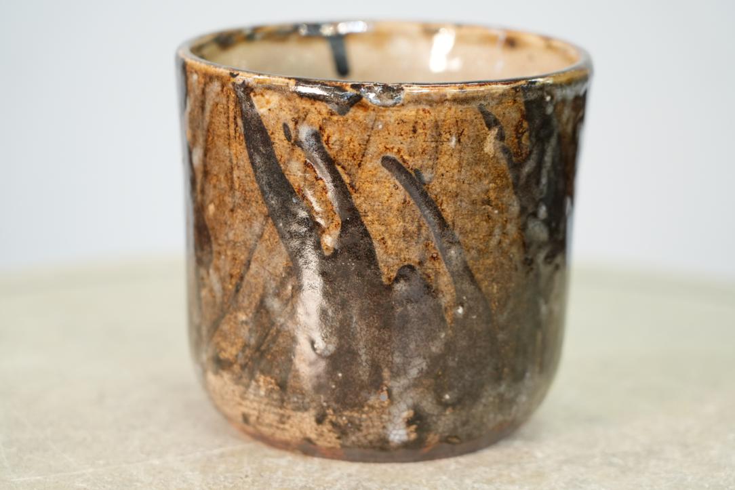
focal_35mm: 105
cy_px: 245
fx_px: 2144
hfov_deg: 19.5
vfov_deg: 13.0
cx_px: 368
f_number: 4
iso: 2000
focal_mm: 105
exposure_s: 1/125
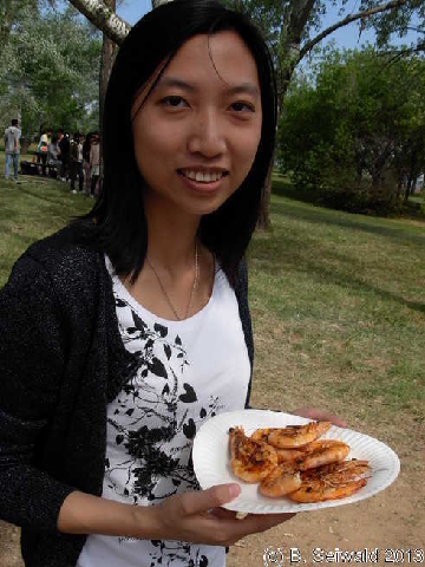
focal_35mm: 38
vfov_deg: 49.0
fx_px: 622
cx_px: 212
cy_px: 284
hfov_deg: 37.7
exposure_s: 1/527
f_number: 4.9
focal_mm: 6.3
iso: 79
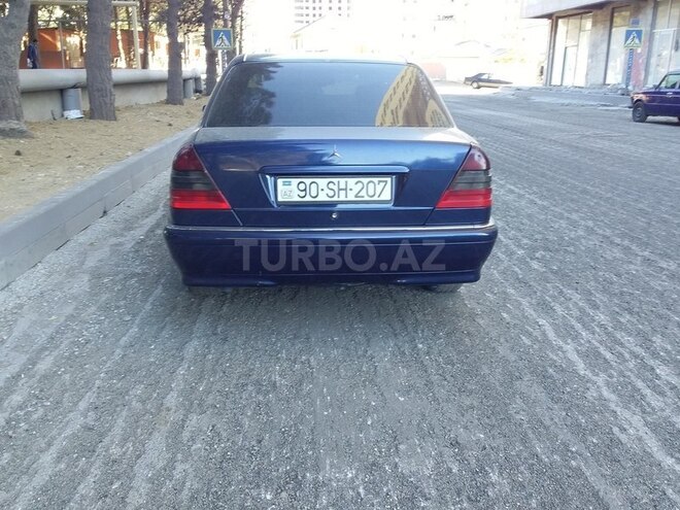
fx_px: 609
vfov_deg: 45.4
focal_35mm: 31
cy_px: 255
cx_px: 340
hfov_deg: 58.4
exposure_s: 1/50
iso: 40
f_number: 2.2
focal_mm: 3.3
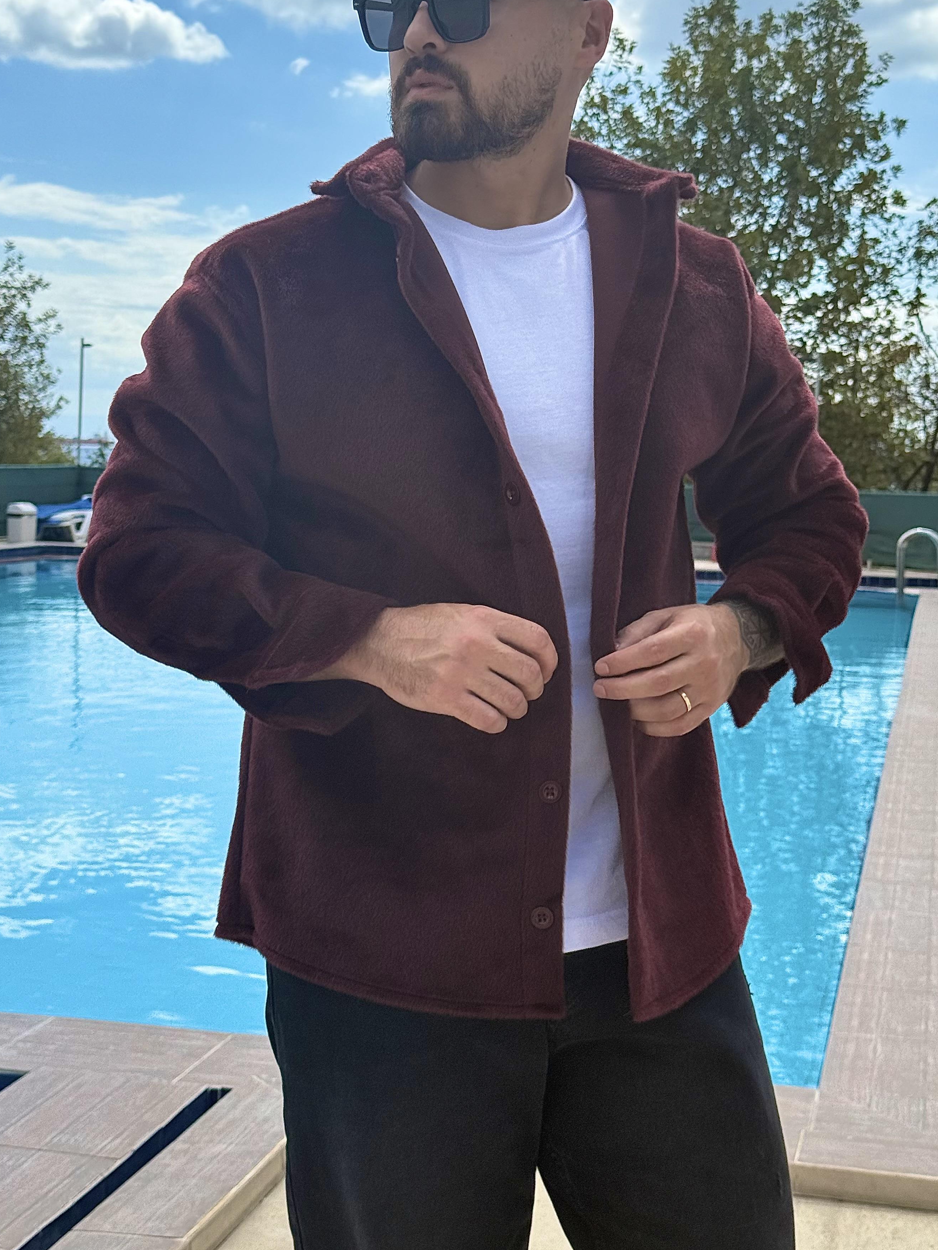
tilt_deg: -2.1
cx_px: 481
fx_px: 1987
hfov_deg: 26.6
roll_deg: -1.3
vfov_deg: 34.9
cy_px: 542
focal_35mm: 55
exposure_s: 1/5208
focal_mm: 6.76
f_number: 1.78
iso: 80
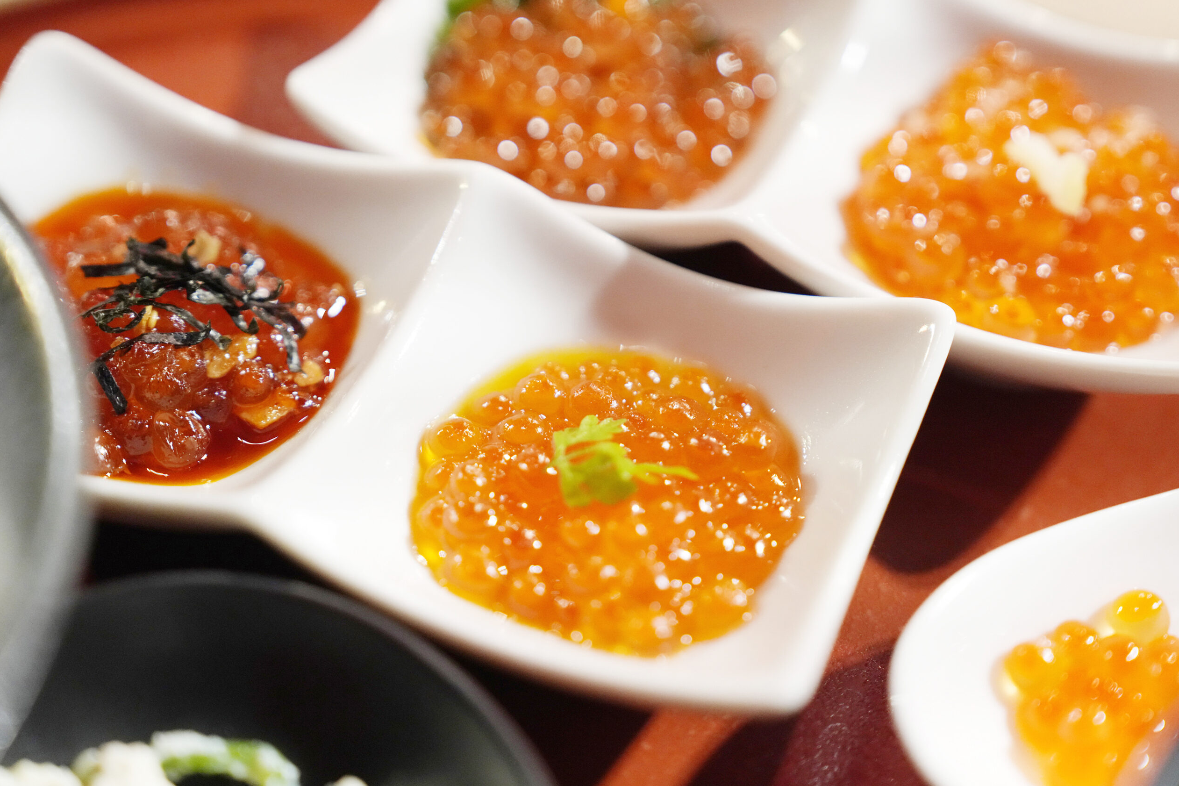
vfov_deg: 19.7
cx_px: 593
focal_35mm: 69
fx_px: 2260
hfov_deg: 29.2
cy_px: 392
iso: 3200
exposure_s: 1/1000
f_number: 2.8
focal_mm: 68
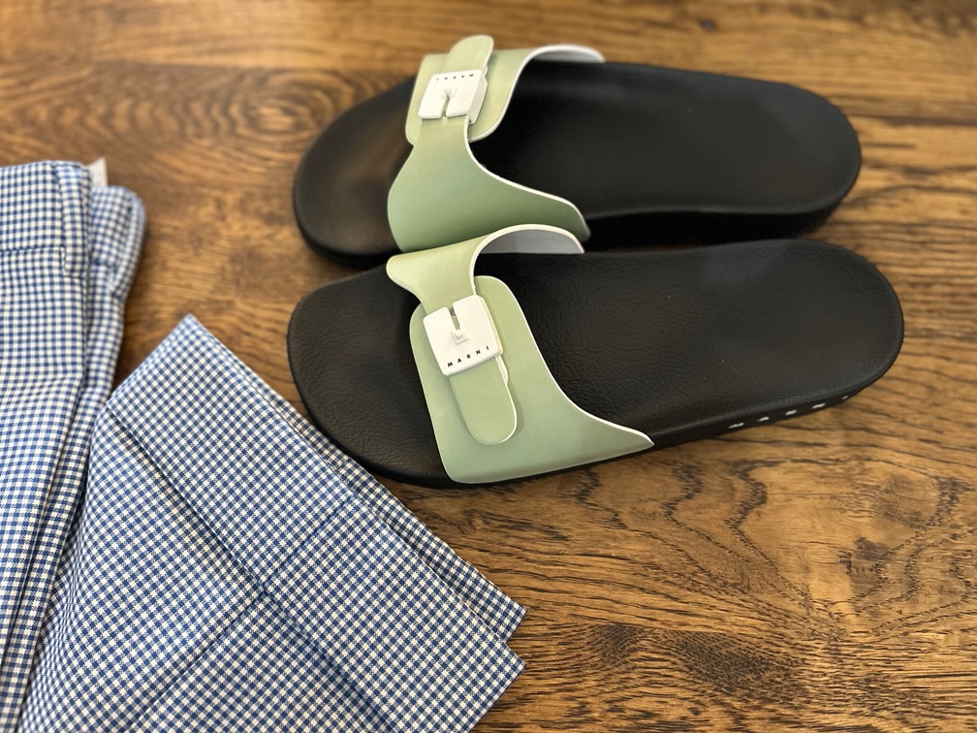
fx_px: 734
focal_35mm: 26
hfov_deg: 67.3
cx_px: 488
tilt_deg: -70.5
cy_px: 366
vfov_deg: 53.1
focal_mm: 5.7
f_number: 1.5
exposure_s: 1/60
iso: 500
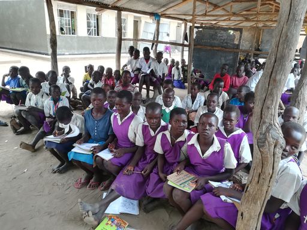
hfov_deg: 67.3
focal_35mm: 26
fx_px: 231
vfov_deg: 53.1
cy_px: 115
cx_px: 154
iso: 64
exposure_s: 1/50
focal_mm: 3.83
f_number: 2.2
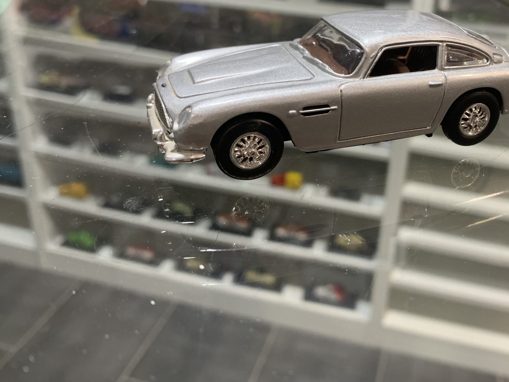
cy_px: 129
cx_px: 330
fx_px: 544
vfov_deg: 38.3
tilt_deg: -25.5
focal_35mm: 37
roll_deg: -4.2
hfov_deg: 49.5
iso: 125
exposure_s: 1/50
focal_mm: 4.25
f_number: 1.8
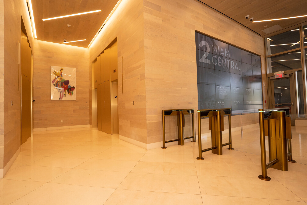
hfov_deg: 90.0
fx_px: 154
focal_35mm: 18
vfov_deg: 67.4
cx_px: 154
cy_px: 102
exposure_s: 1/60
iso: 1000
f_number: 9
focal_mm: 18
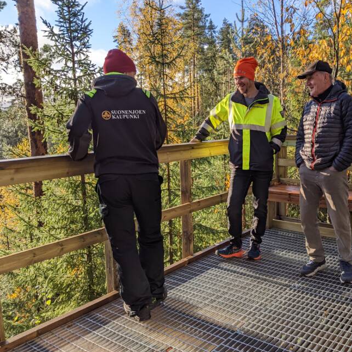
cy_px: 177
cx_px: 235
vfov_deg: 49.7
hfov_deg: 48.9
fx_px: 380
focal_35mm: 33
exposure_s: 1/1117
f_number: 1.8
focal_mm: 4.44
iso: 49
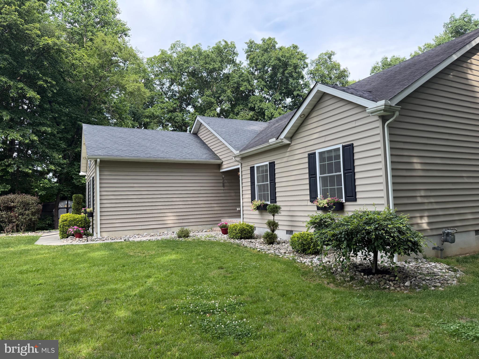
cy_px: 180
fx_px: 332
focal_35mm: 24
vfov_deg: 56.8
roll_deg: +1.8
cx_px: 240
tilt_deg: +4.2
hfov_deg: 71.6
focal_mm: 6.76
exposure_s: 1/1075
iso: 100
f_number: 1.78
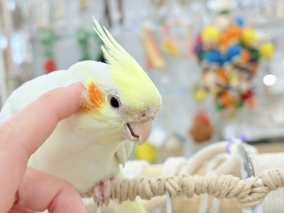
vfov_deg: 27.5
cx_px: 144
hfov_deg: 36.2
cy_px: 108
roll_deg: +6.9
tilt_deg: -1.3
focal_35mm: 53
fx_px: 435
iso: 80
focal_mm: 5.96
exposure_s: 1/100
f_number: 1.6
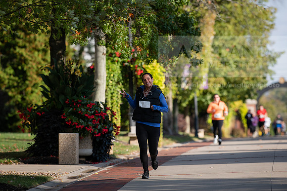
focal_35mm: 300
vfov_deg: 4.6
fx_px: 2392
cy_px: 96
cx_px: 144
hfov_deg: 6.9
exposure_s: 1/640
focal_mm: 300
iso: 200
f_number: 5
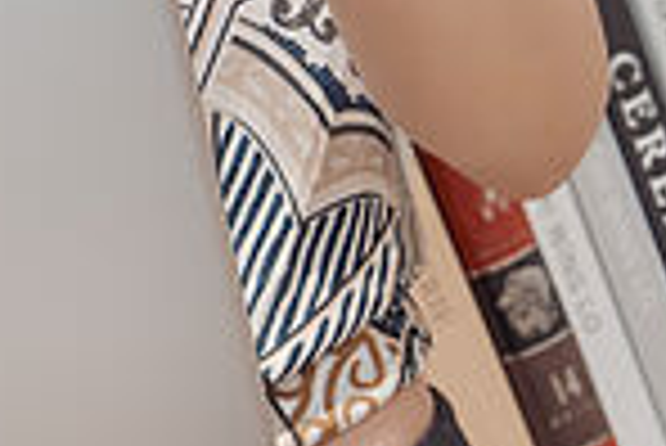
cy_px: -218
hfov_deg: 6.7
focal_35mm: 302
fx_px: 5592
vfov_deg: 4.5
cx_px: -432
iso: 1600
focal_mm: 51
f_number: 5.6
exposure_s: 1/60
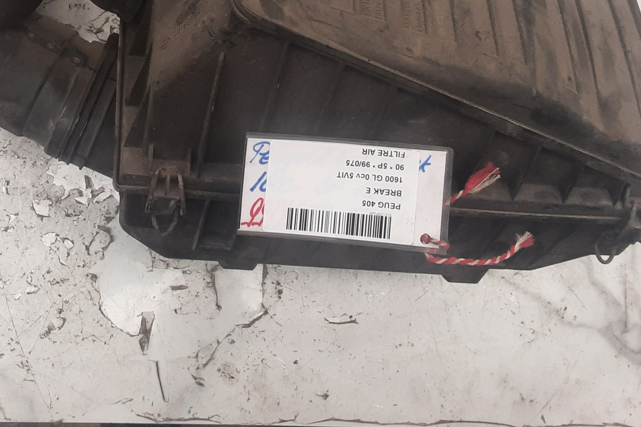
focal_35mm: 47
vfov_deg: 27.9
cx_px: 176
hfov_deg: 40.9
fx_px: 837
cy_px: 72
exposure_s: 1/50
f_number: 1.9
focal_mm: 2.91
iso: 50
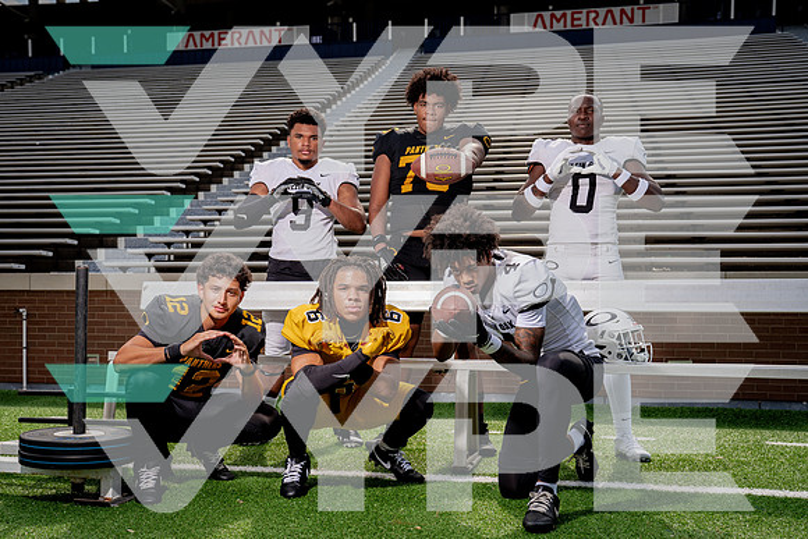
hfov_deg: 46.1
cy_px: 299
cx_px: 360
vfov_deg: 31.7
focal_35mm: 42
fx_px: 948
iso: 100
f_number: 5
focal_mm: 38
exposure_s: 1/640
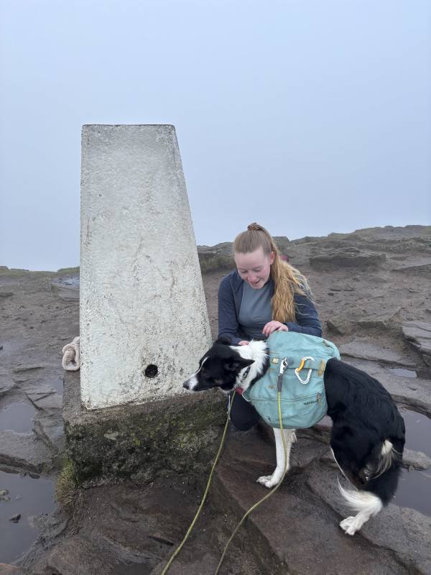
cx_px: 216
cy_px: 288
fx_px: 432
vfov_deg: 67.3
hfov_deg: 53.1
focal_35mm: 26
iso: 50
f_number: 1.6
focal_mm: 5.96
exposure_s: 1/634
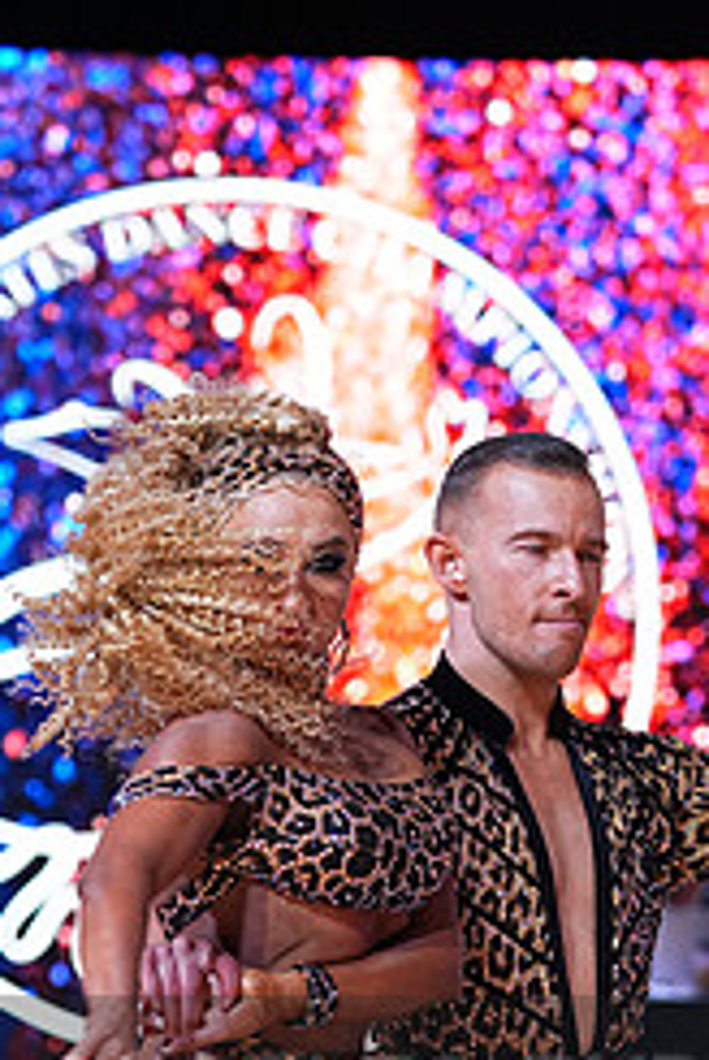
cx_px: 309
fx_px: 7600
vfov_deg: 7.9
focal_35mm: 258
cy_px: 1142
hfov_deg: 5.3
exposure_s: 1/500
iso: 1600
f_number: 4
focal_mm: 109
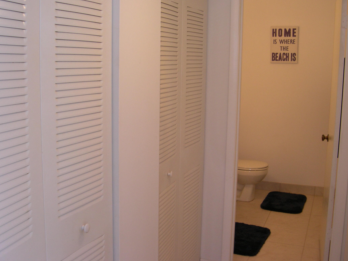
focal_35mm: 42
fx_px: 422
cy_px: 118
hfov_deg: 44.8
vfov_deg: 34.3
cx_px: 167
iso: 100
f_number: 2.8
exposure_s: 1/30
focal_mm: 8
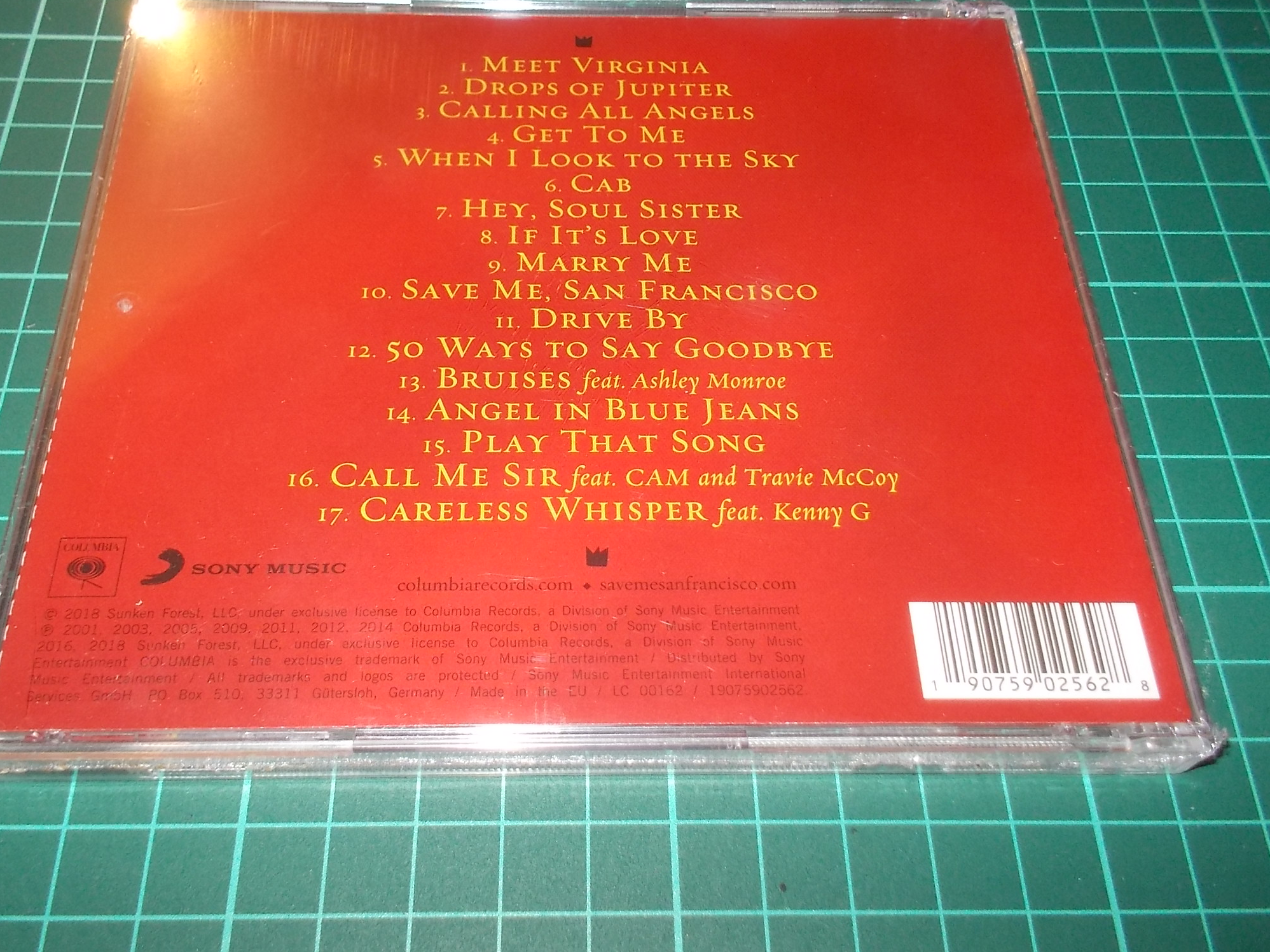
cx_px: 588
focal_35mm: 33
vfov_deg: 42.9
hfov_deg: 55.3
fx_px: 1210
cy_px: 418
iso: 200
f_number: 3.3
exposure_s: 1/30
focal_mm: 4.1
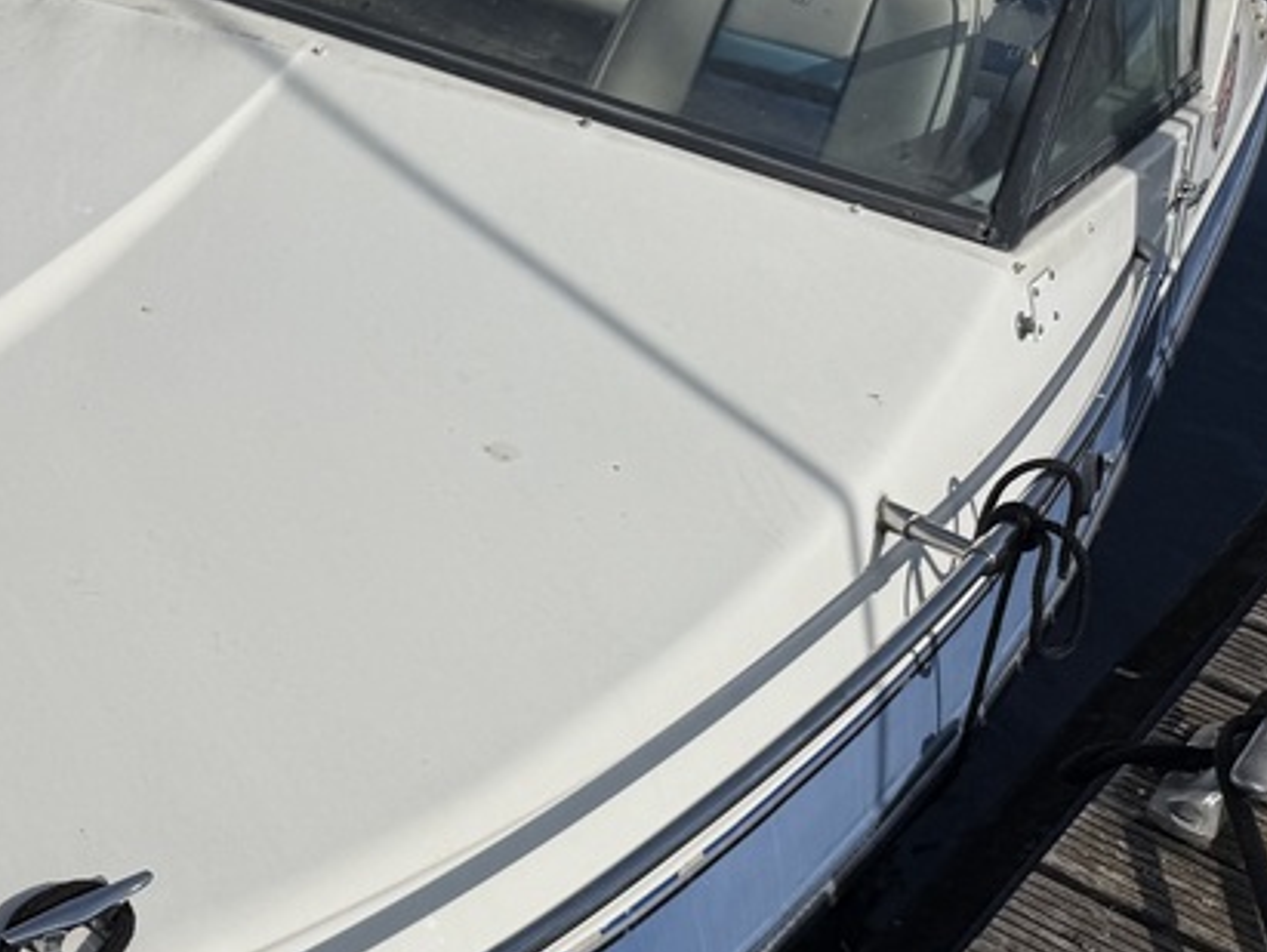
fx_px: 2564
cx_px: -543
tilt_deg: -33.8
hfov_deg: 23.3
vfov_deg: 21.0
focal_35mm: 70
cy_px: 588
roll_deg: -4.3
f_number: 1.78
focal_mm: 6.76
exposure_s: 1/14286
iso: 64
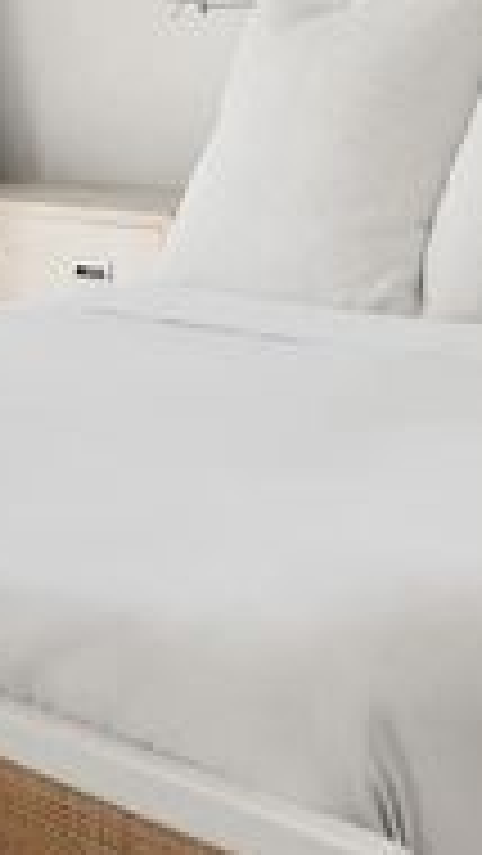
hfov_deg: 11.0
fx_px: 2429
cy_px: 25
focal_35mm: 107
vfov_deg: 19.5
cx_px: -171
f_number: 7.1
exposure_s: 1/30
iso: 640
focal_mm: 19
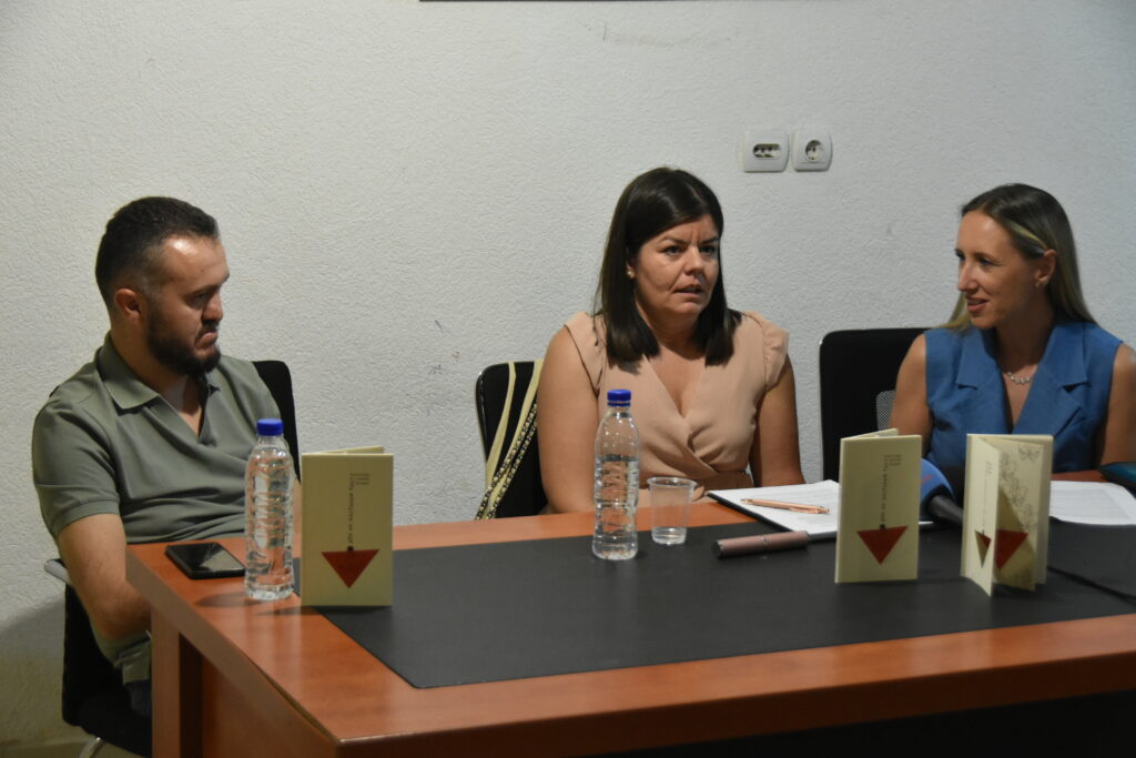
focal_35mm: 75
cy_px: 379
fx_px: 2367
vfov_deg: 18.2
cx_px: 568
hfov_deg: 27.0
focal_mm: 50
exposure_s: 1/60
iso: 2800
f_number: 4.8
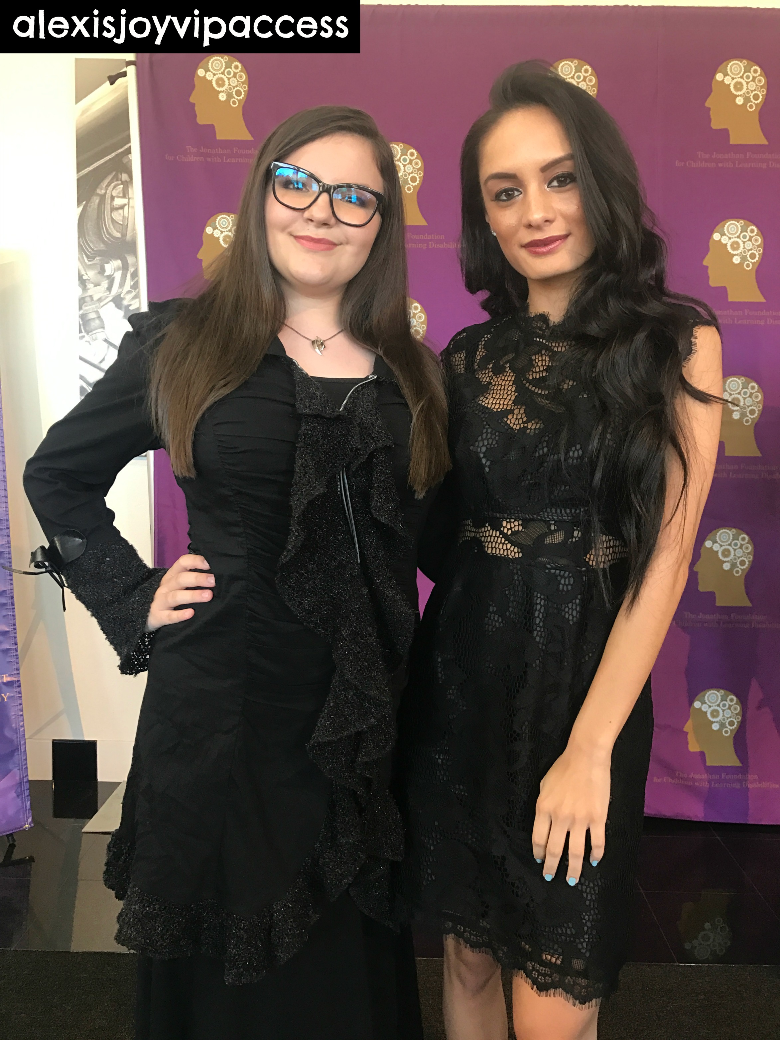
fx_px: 841
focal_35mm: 28
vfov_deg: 63.4
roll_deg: -0.9
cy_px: 520
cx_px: 390
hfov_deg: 49.7
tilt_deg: -4.4
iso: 40
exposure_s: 1/24
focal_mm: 3.99
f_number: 1.8
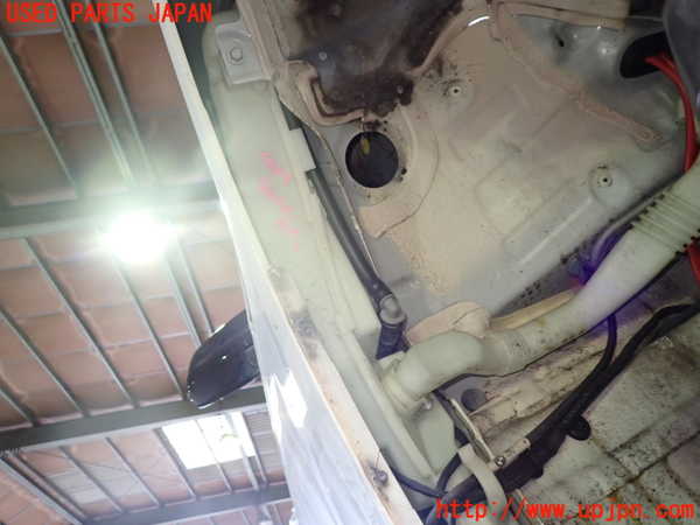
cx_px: 350
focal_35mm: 25
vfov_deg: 54.9
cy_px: 262
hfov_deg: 69.4
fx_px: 506
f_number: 2
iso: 400
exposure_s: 1/30
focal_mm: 4.5
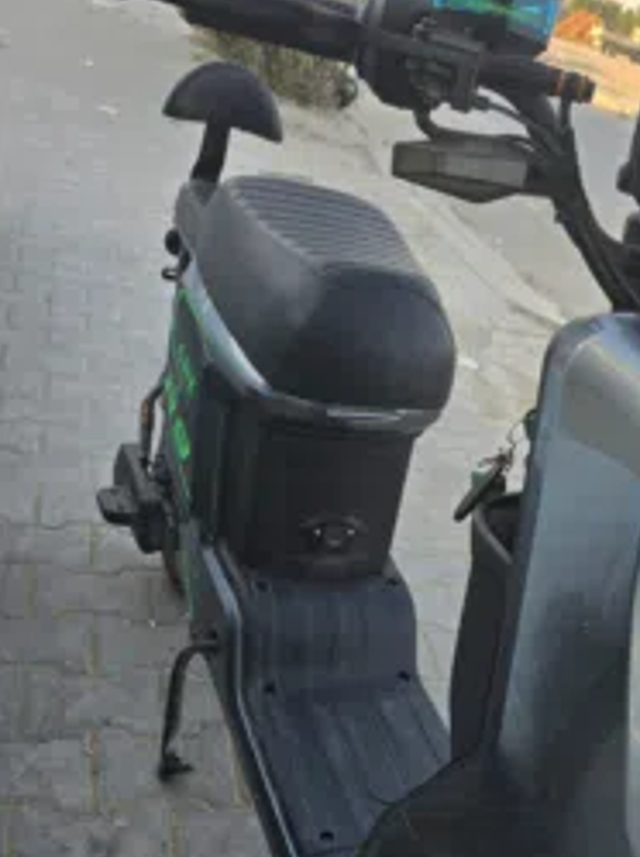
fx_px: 914
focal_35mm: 37
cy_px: 537
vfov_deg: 49.7
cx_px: 458
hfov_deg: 37.9
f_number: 1.7
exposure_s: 1/180
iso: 16
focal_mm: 6.3
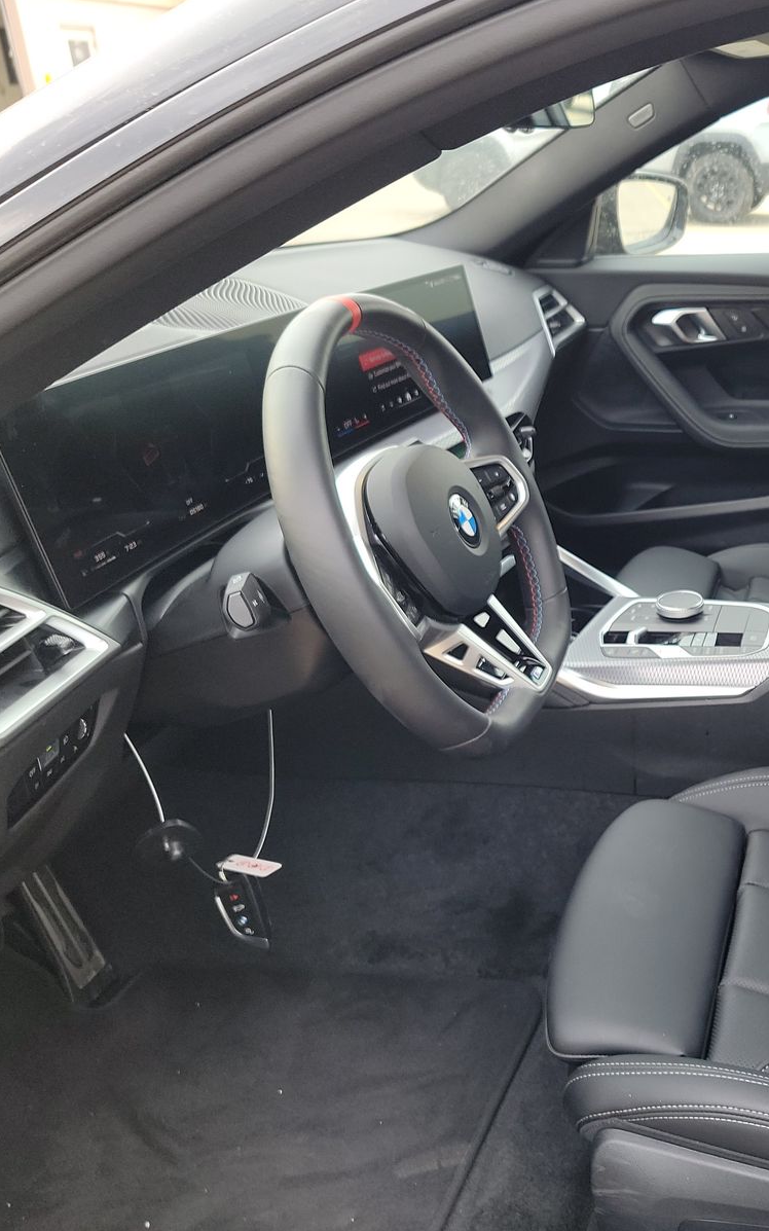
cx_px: 803
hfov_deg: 33.4
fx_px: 1140
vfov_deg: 56.7
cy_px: 615
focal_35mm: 34
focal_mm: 6.7
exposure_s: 1/59
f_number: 1.8
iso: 117
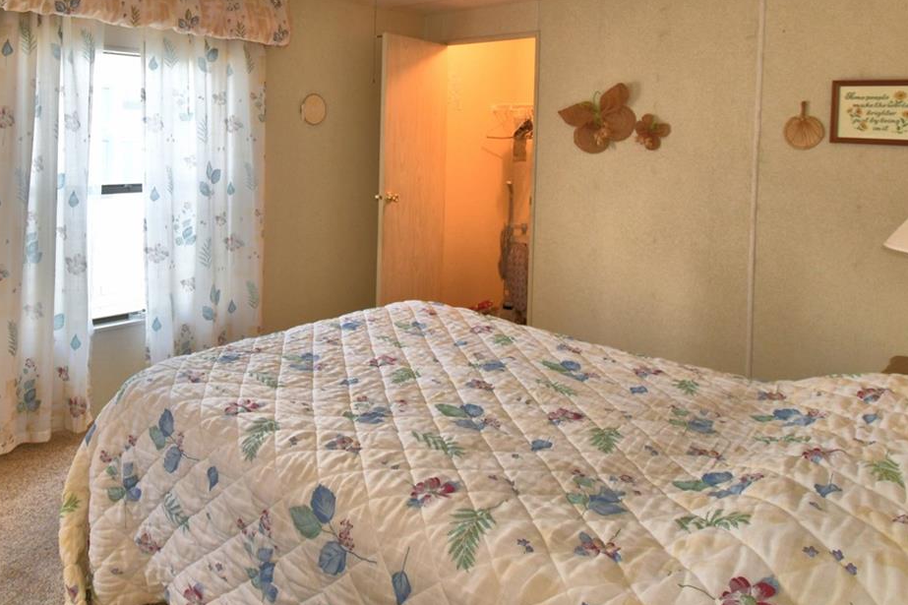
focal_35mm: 26
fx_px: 656
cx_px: 337
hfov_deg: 68.3
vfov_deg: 47.4
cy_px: 142
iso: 200
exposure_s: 1/50
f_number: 4.5
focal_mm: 10
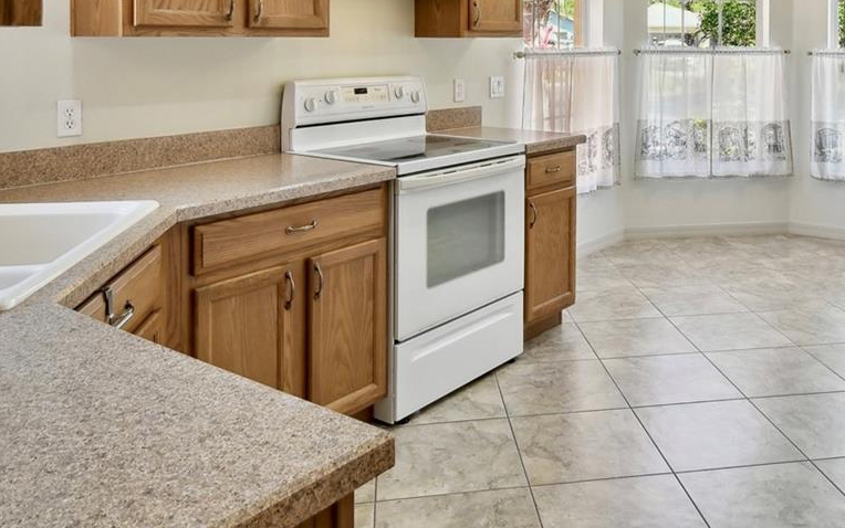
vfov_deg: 37.0
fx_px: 737
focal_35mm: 32
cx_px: 534
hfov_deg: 58.8
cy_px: 54
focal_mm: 10
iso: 100
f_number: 7.1
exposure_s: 1/15
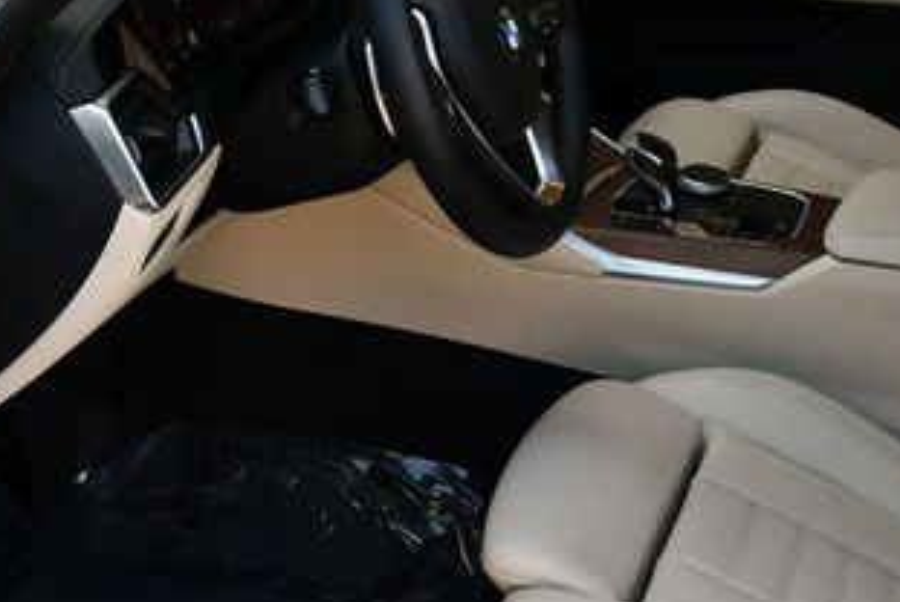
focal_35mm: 74
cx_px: 611
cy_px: 269
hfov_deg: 27.1
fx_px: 1852
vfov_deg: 18.5
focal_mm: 18
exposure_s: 1/250
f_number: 5.6
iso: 280
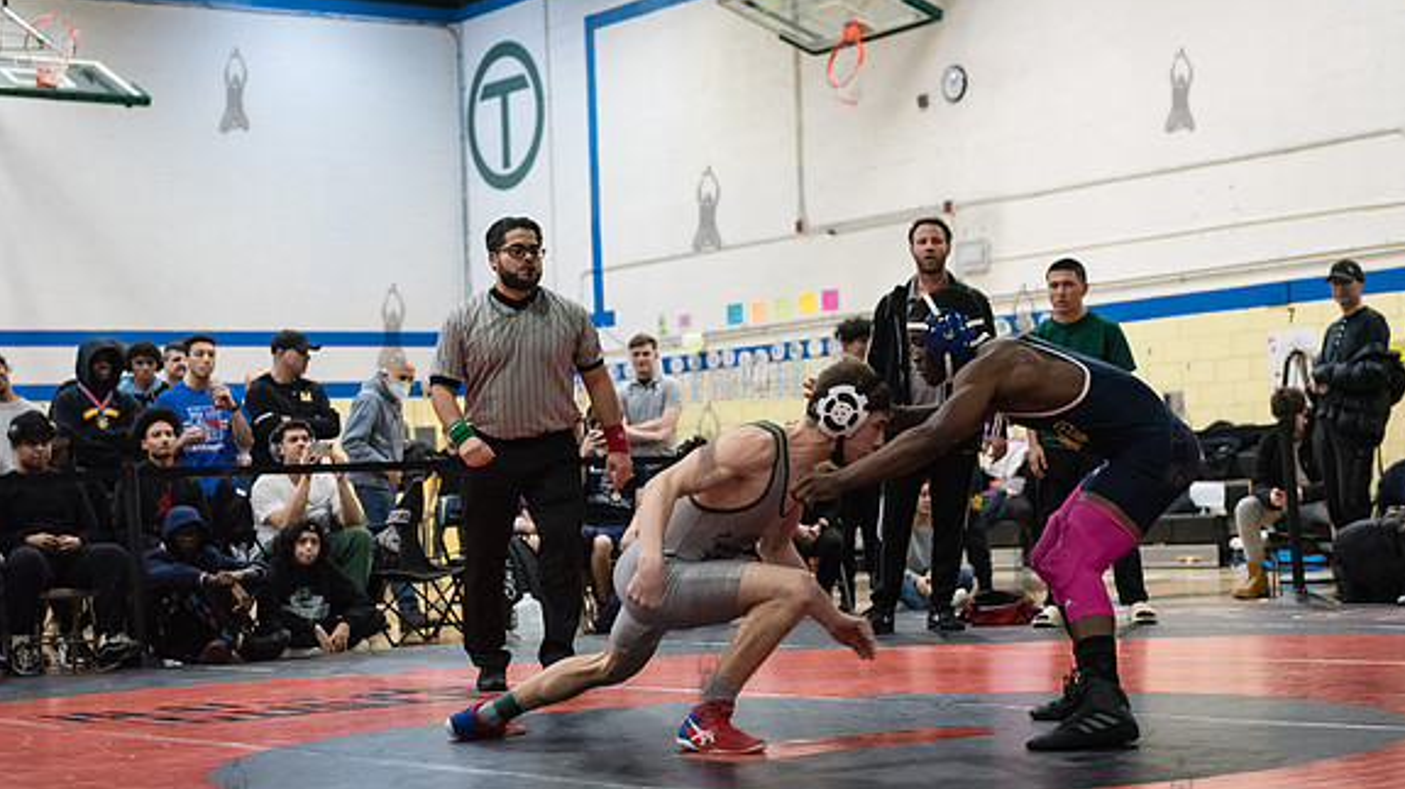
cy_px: 443
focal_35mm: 74
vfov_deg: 16.3
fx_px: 2756
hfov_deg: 28.6
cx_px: 706
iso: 8000
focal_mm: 70
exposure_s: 1/500
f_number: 3.2
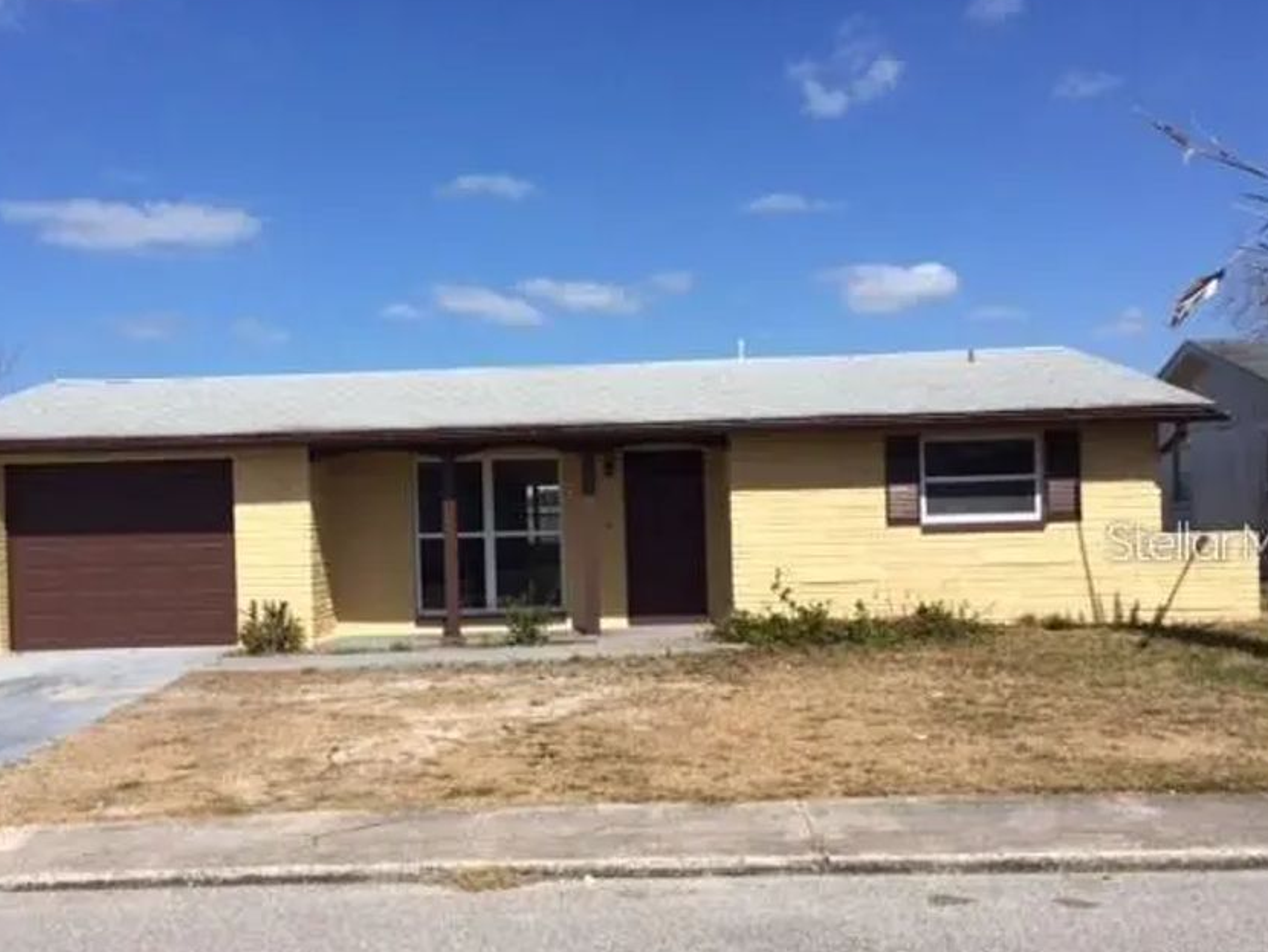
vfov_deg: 38.6
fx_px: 1356
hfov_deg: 50.0
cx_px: 555
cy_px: 539
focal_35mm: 37
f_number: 2.2
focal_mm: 4.12
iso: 40
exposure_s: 1/3425
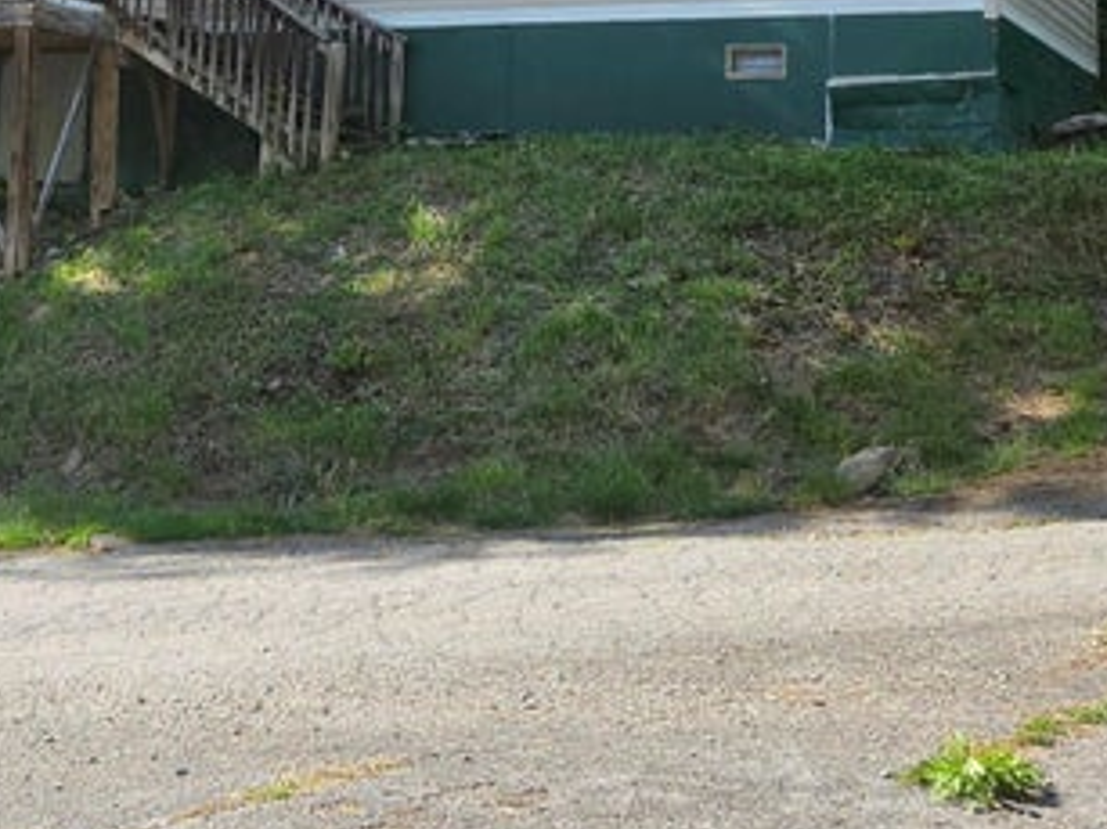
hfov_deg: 29.2
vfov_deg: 22.1
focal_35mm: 64
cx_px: 128
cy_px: 7
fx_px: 2046
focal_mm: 5.4
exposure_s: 1/1659
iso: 80
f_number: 1.8
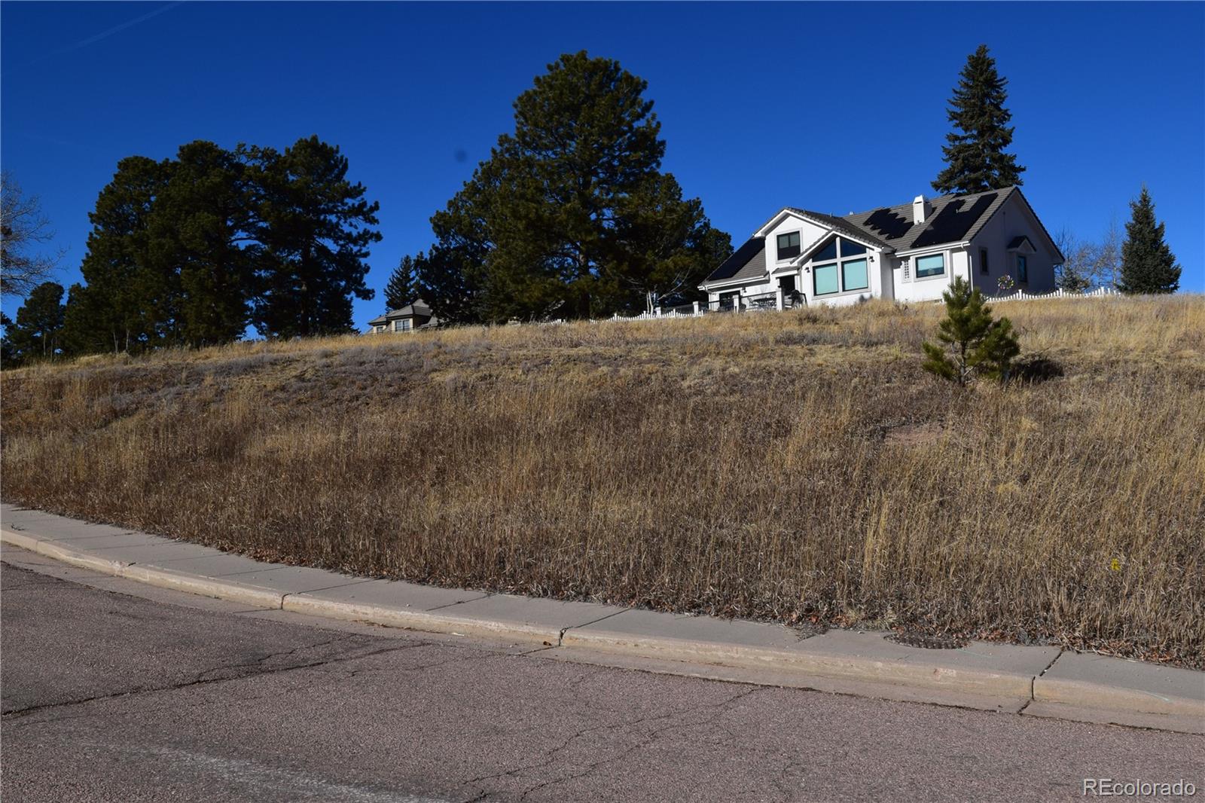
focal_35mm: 38
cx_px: 602
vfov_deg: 35.5
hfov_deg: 51.3
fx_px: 1255
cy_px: 402
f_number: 11
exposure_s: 1/500
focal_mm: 25
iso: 280
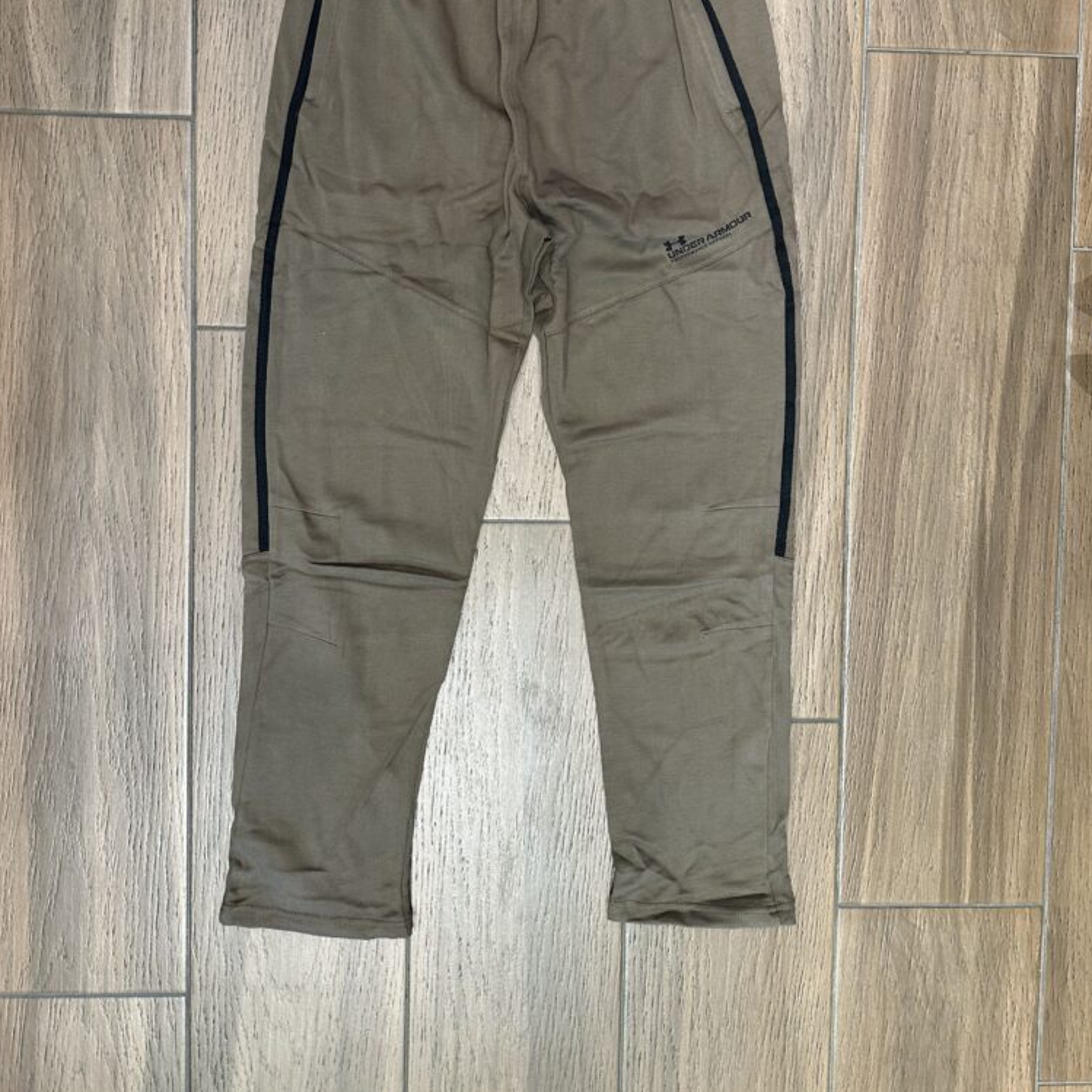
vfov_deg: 55.0
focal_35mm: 29
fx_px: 1035
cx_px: 547
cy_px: 410
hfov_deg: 55.6
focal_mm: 6.86
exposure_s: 1/50
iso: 160
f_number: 1.78
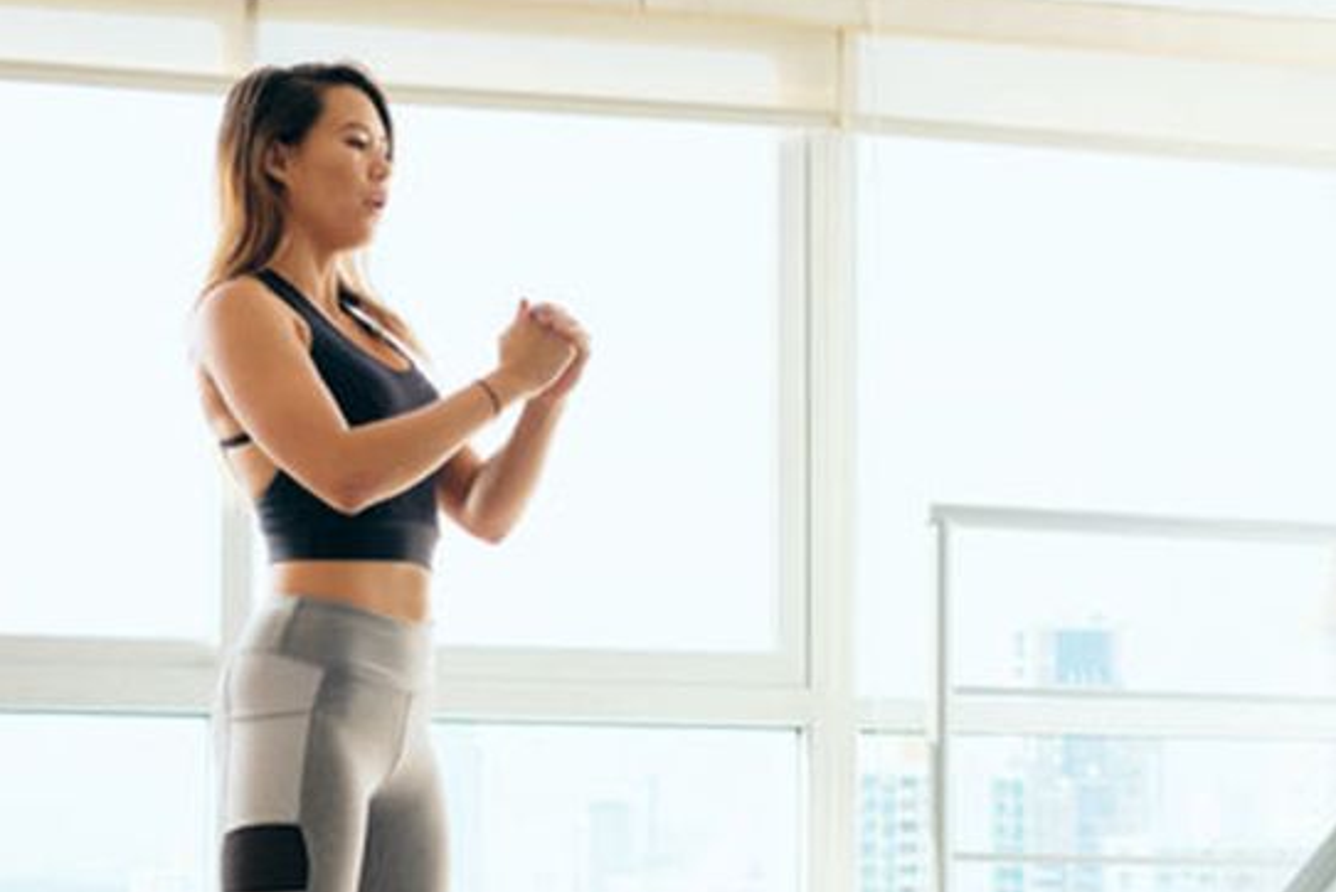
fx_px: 2970
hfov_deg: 25.0
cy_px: 727
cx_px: 303
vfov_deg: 16.9
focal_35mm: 80
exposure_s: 1/200
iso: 400
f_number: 2.8
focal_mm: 23
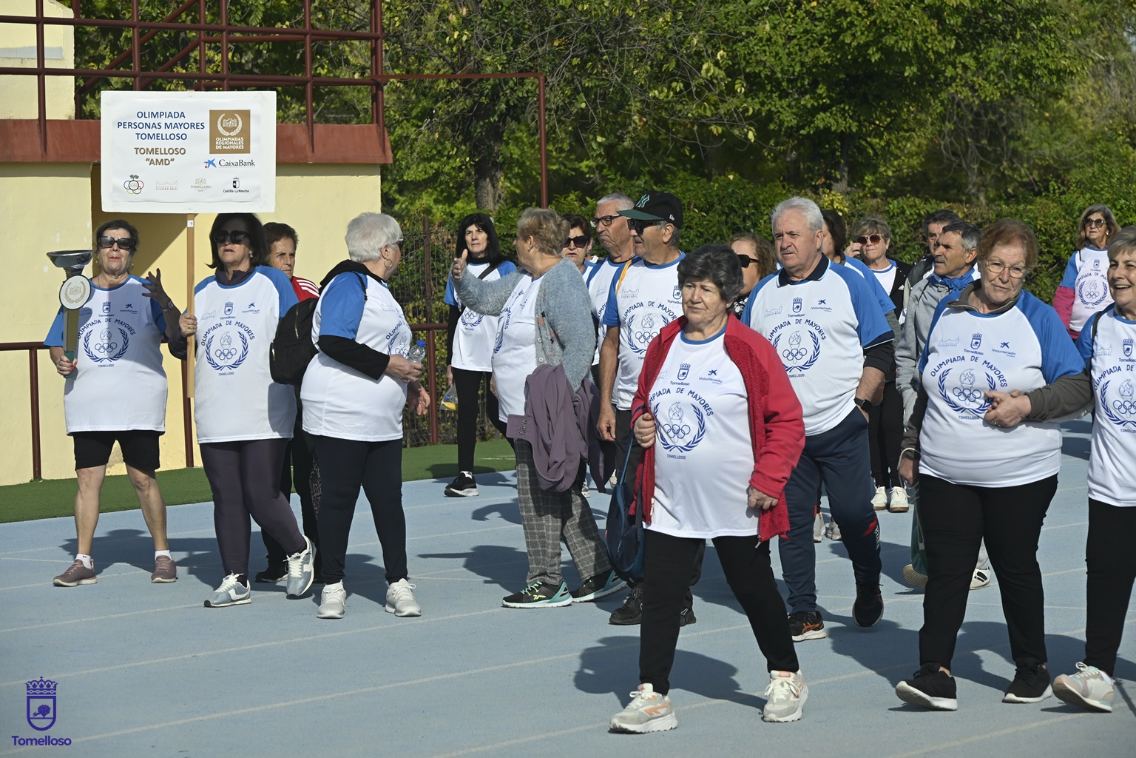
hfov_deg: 14.7
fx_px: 4417
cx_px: 568
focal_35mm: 140
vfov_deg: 9.8
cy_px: 379
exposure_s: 1/1250
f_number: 10
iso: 500
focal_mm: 140
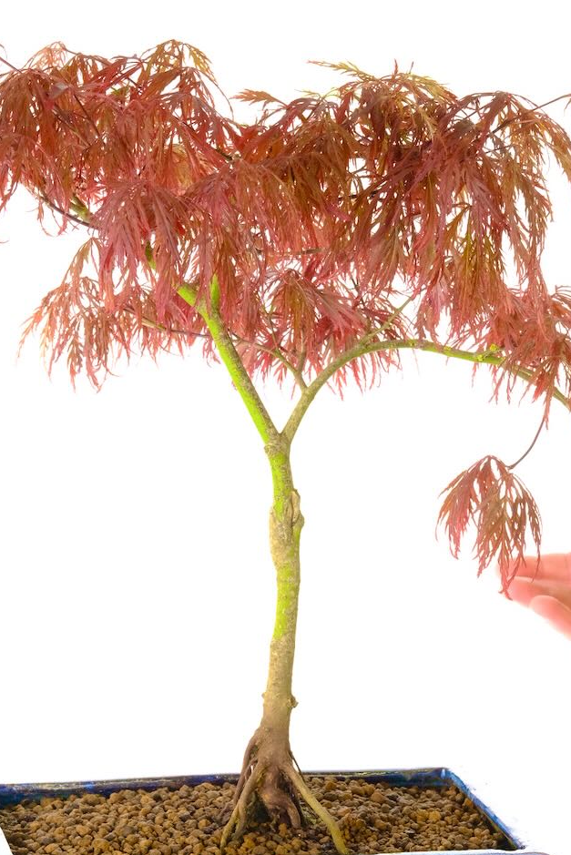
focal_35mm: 124
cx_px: 282
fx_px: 2947
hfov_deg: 11.1
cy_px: 503
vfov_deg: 16.5
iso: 2500
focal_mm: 60.7
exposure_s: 1/8
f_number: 13
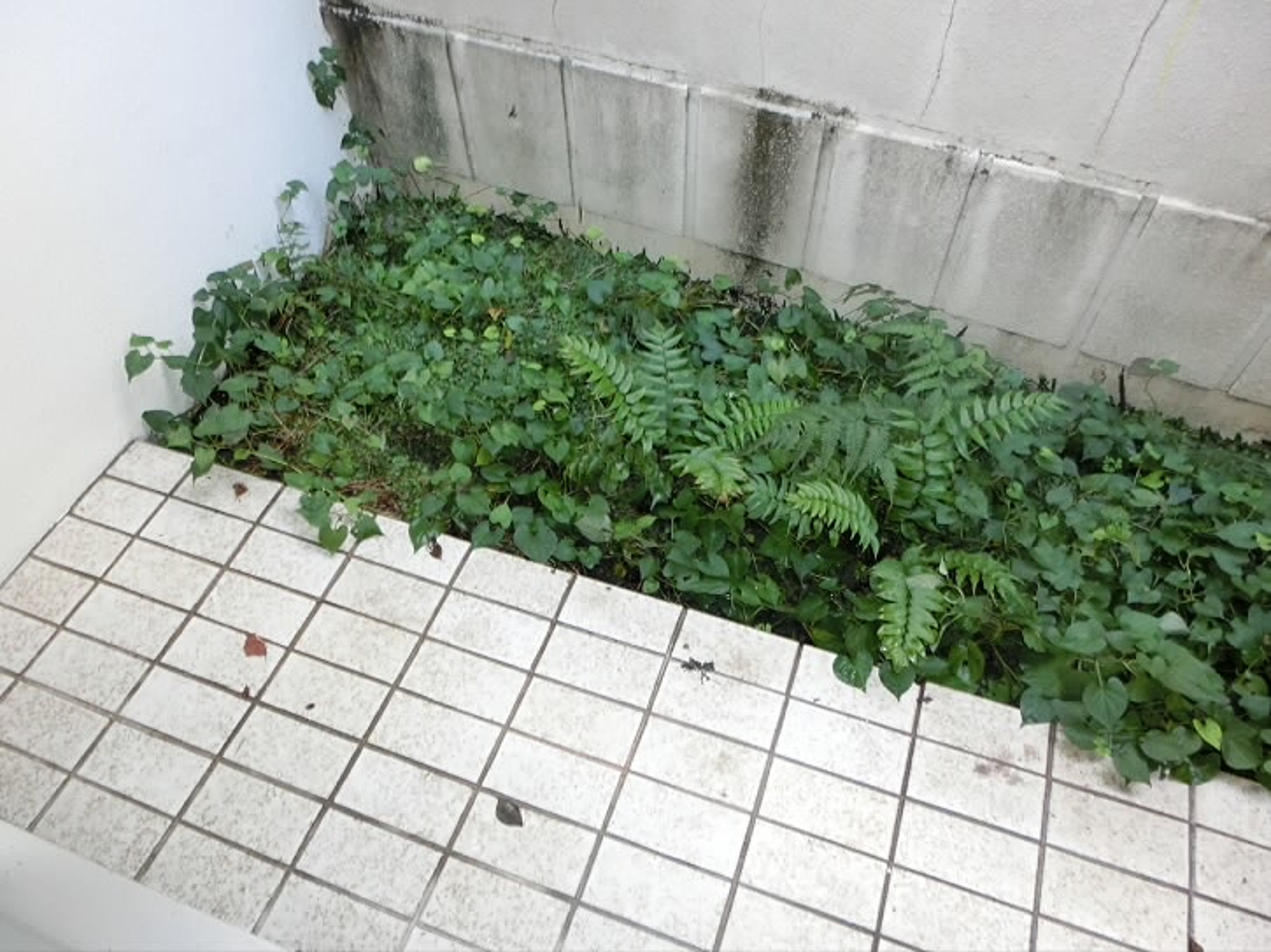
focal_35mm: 24
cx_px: 636
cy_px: 476
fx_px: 881
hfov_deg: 71.6
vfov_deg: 56.8
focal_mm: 4.24
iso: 400
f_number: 3
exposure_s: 1/80
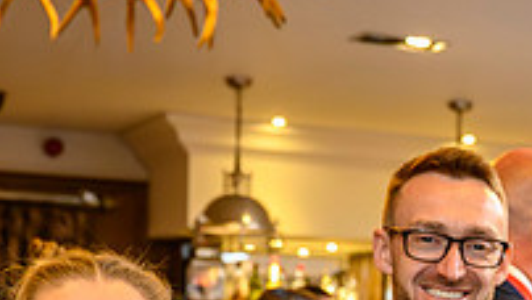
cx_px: 617
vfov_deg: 9.6
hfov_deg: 16.8
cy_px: 422
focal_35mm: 123
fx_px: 1736
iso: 9000
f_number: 4
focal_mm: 38
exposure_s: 1/125
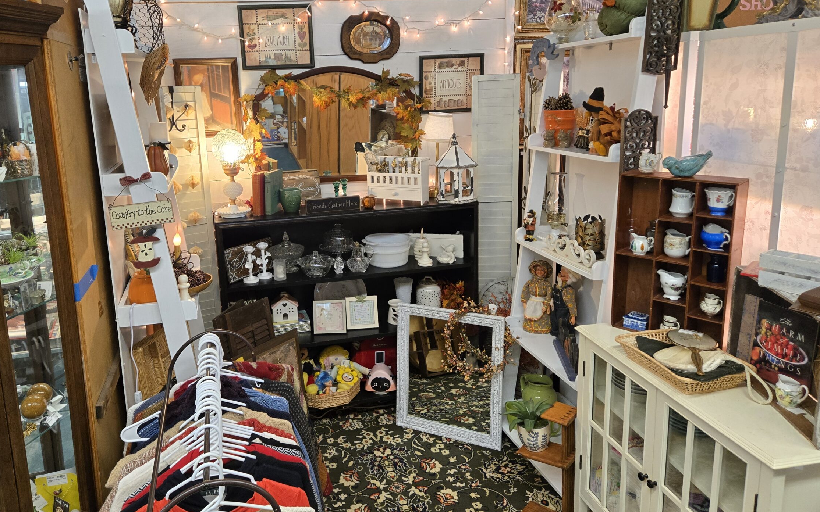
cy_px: 226
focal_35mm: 28
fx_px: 626
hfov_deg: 66.2
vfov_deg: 44.5
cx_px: 352
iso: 200
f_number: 1.8
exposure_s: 1/120
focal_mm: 5.4
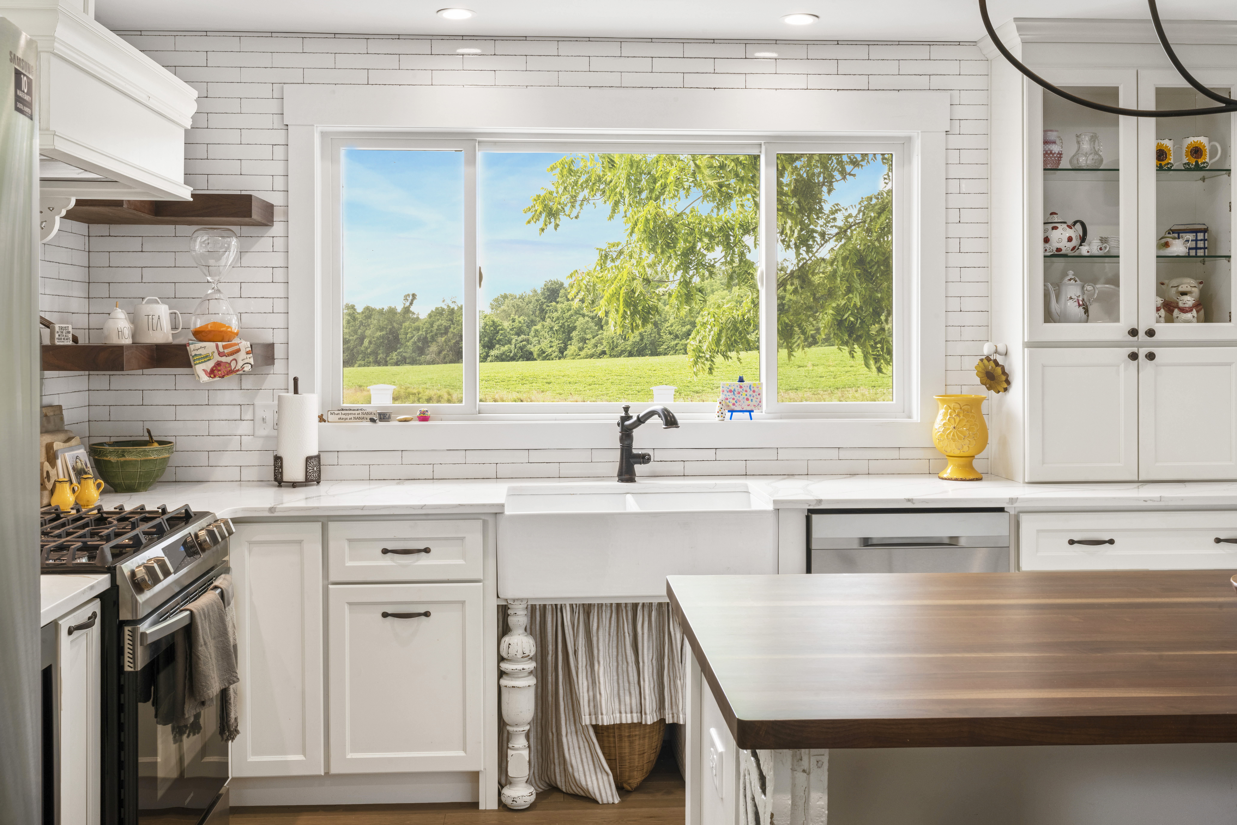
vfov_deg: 37.9
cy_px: 412
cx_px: 618
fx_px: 1203
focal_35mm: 35
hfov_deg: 54.4
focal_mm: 35
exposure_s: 1/6
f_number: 16
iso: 320
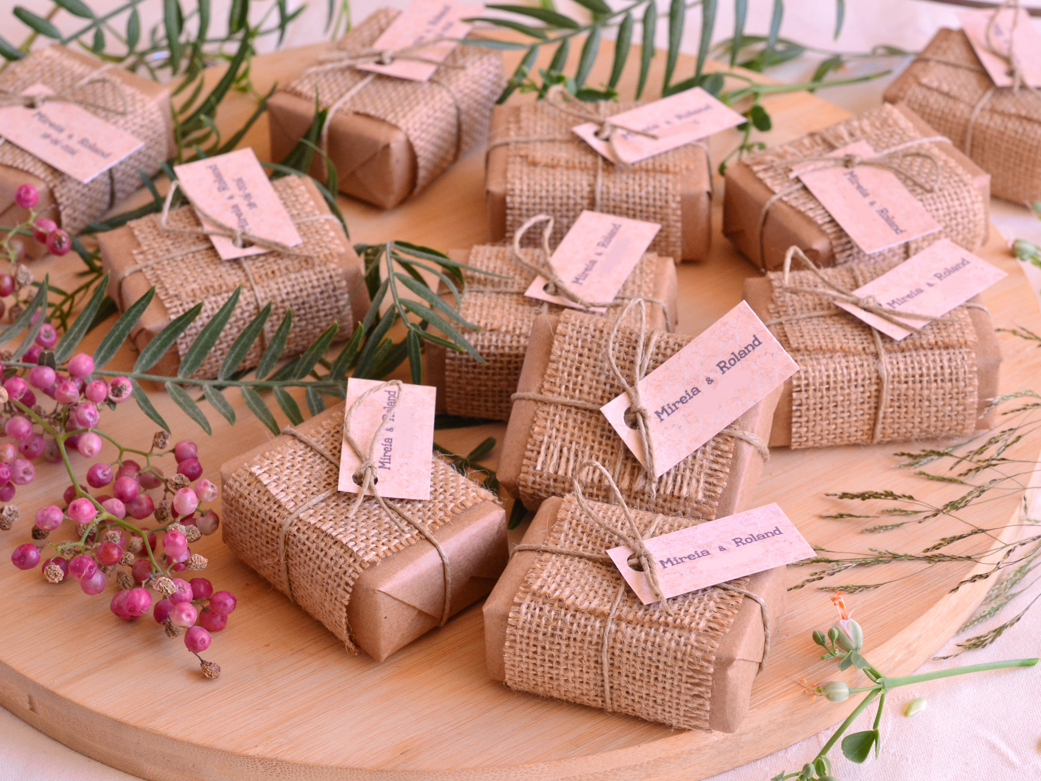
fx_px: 2947
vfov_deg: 15.1
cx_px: 574
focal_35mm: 98
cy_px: 388
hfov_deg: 20.0
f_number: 8
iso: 800
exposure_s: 1/100
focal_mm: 60
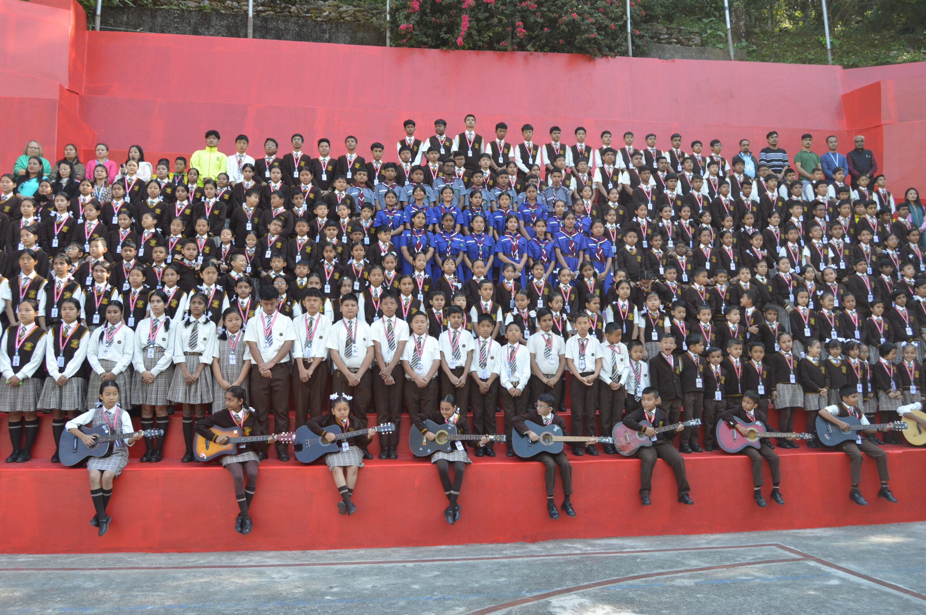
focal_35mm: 28
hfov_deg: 64.6
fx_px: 732
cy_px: 308
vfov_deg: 45.6
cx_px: 463
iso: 320
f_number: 5.6
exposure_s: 1/125
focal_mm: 19
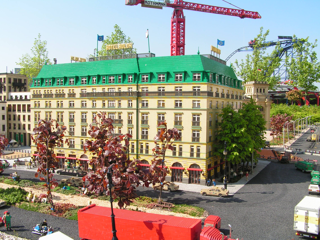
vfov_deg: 37.7
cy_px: 120
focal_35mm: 38
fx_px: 351
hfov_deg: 49.0
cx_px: 160
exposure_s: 1/200
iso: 50
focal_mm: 6.3
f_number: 5.6
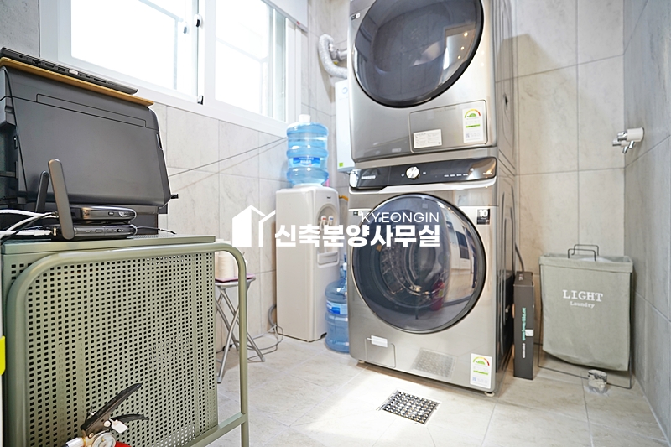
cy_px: 224
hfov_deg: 93.3
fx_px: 317
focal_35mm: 17
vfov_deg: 70.4
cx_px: 336
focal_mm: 17
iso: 250
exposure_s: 1/13
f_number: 2.8
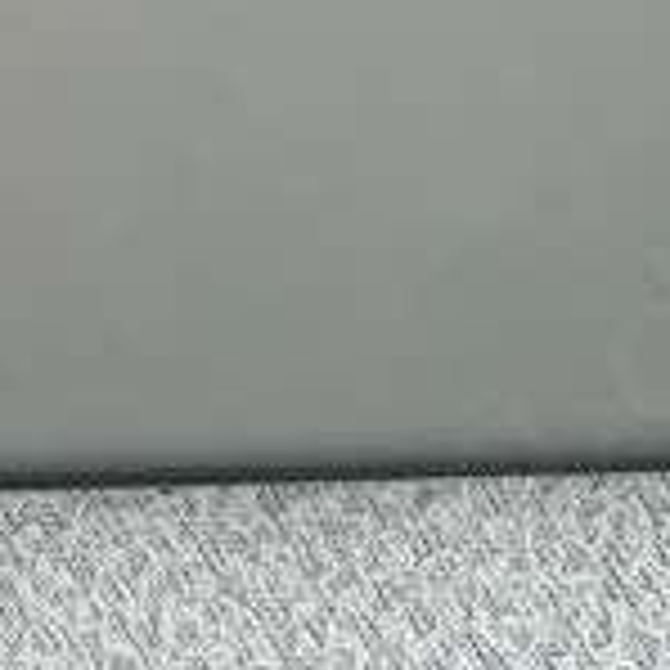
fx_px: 3372
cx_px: -418
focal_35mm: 154
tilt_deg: -85.3
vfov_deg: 10.5
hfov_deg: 10.8
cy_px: -621
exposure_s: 1/122
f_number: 1.6
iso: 125
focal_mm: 5.96
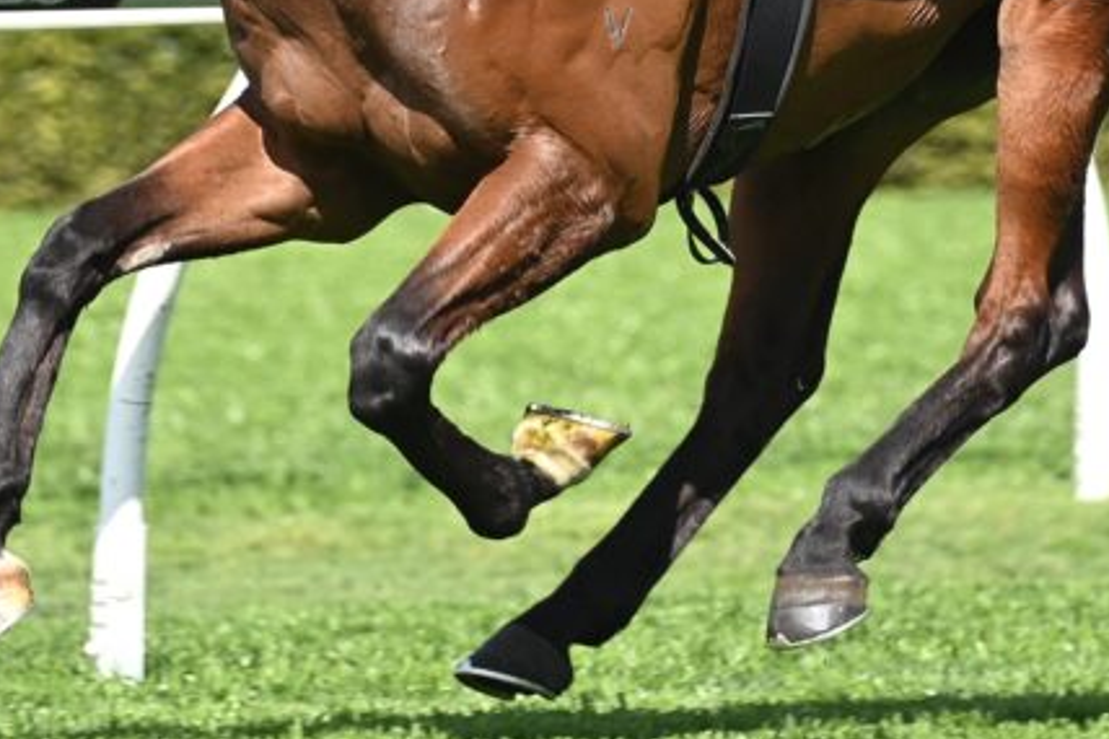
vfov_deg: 1.6
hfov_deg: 2.5
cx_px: 593
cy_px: -102
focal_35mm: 838
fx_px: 25804
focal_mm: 350
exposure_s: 1/1600
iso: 720
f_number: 5.6
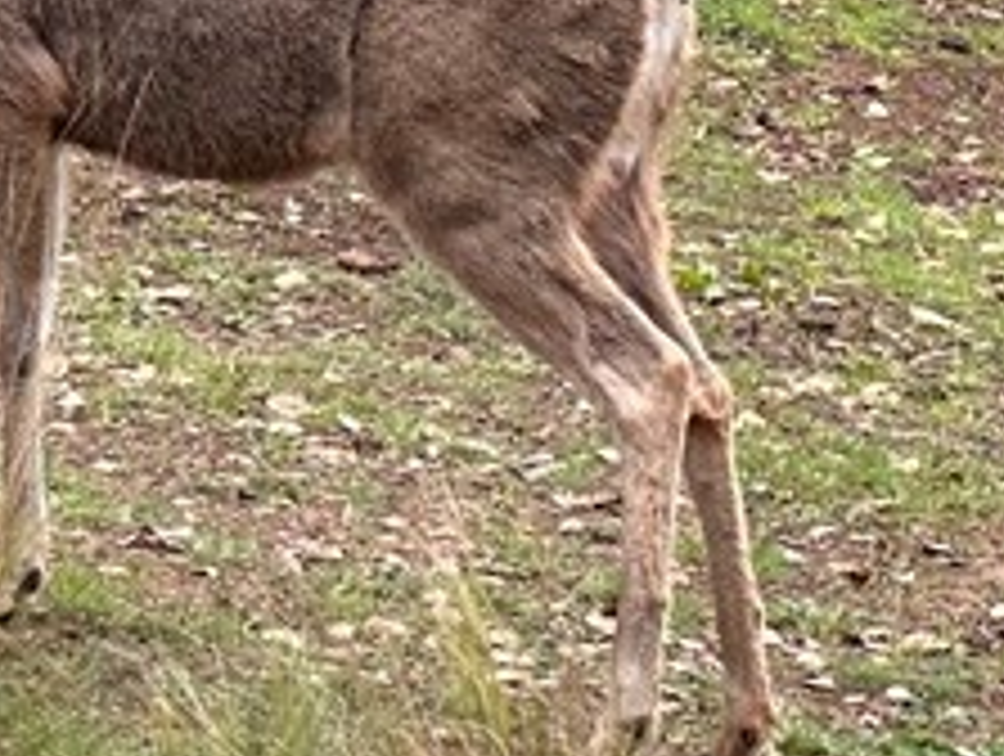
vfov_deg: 4.2
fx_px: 10255
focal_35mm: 353
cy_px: -36
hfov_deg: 5.6
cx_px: 1436
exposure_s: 1/99
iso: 64
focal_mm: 9
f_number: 2.8
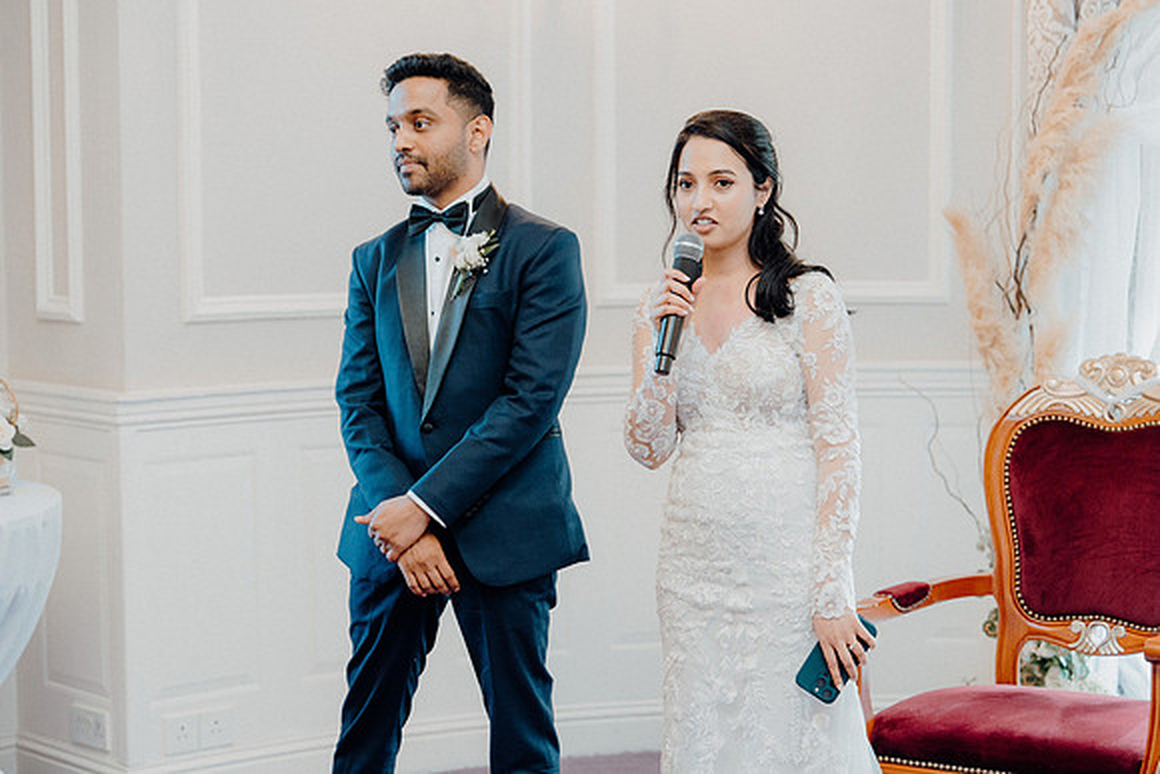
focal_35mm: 70
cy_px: 387
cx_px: 580
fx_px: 2256
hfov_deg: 28.8
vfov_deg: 19.5
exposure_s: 1/200
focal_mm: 70
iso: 2000
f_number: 3.5
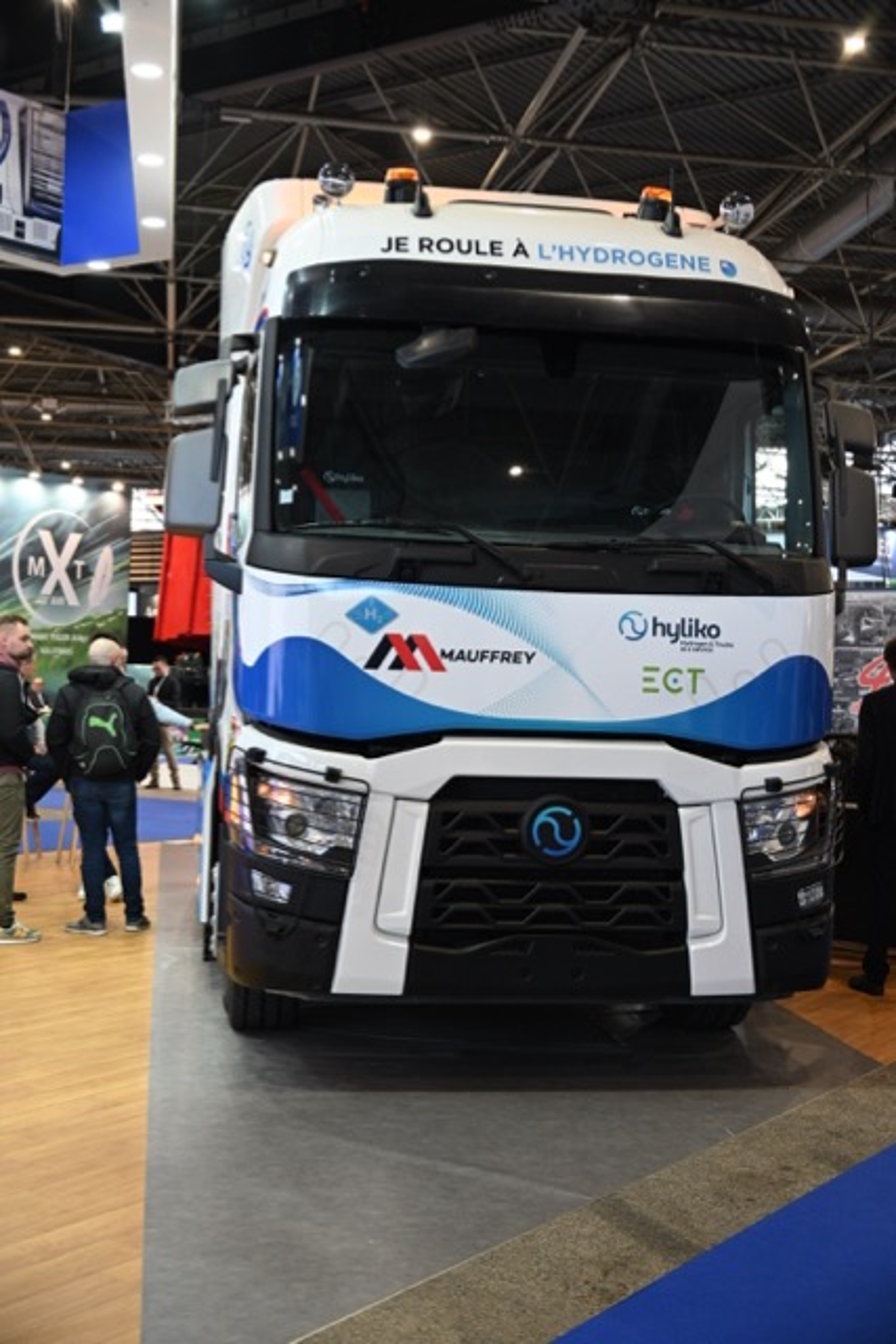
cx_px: 448
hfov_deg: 31.2
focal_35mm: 43
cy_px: 672
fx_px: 1604
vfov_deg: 45.4
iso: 1600
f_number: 5
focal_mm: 43
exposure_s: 1/125
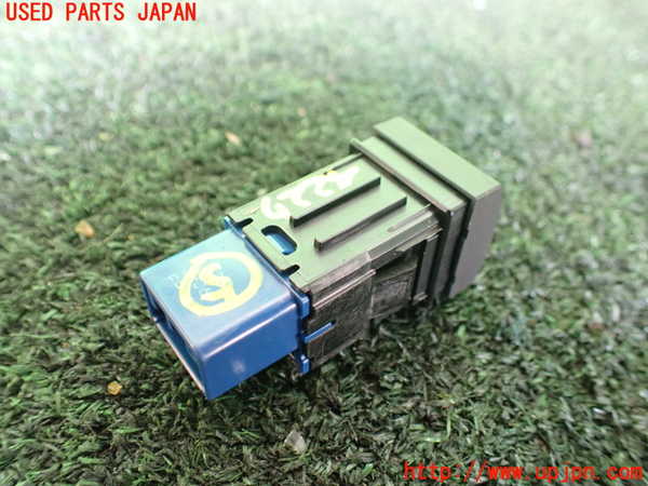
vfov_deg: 46.8
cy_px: 243
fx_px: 562
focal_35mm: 30
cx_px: 324
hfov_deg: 60.0
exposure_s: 1/80
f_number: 2.3
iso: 800
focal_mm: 5.4
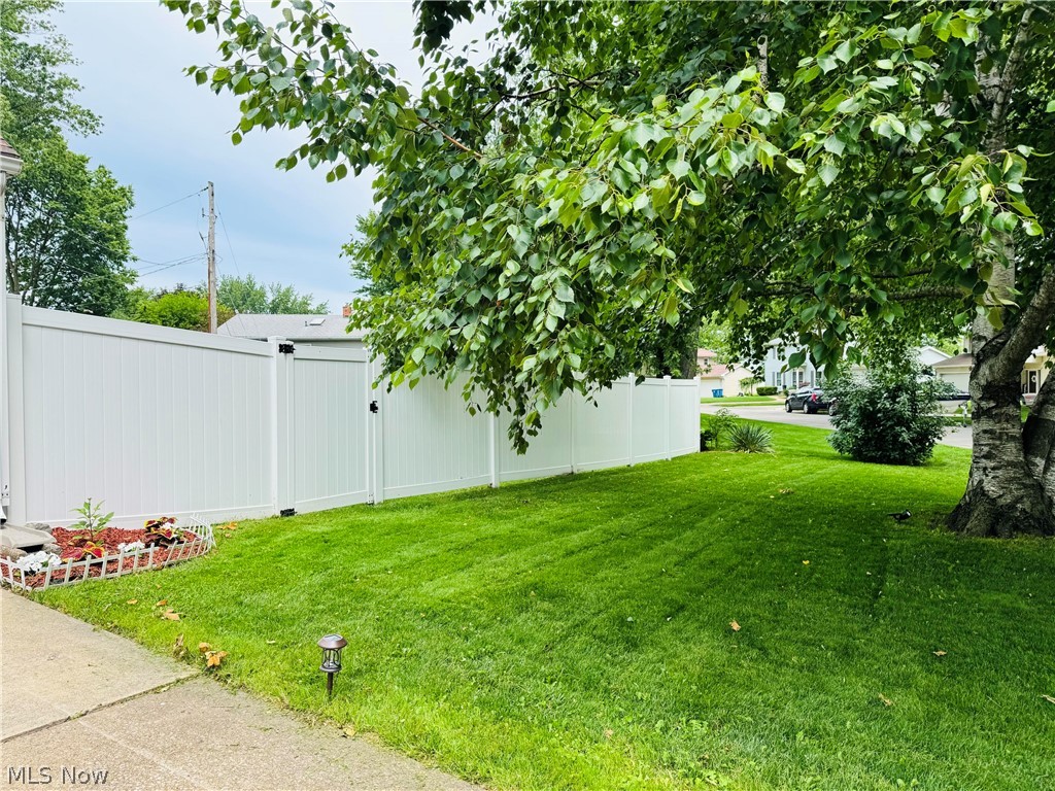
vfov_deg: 56.8
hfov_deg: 71.6
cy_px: 396
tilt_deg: -3.3
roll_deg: +0.9
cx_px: 528
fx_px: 731
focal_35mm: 24
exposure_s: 1/1637
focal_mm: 6.76
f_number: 1.78
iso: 80
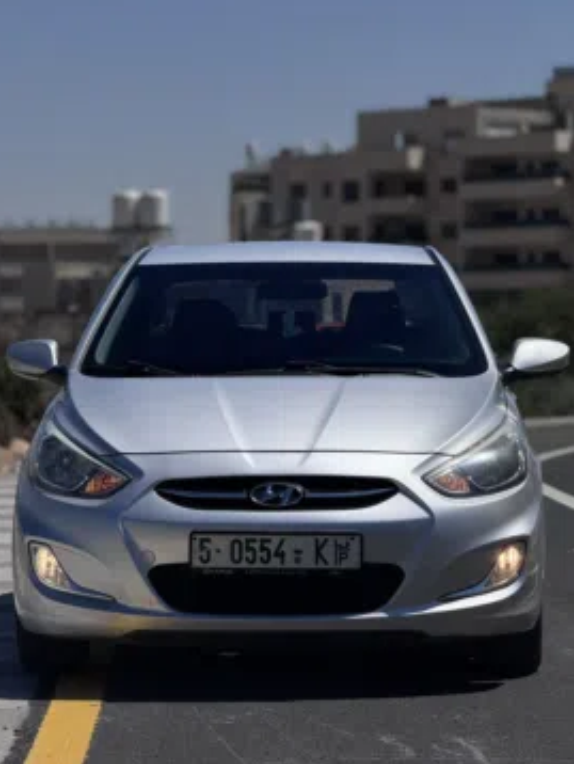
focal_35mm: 134
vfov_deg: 14.7
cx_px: 273
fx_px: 2959
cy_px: 356
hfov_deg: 11.1
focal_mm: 15.66
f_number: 2.8
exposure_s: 1/6289
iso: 40
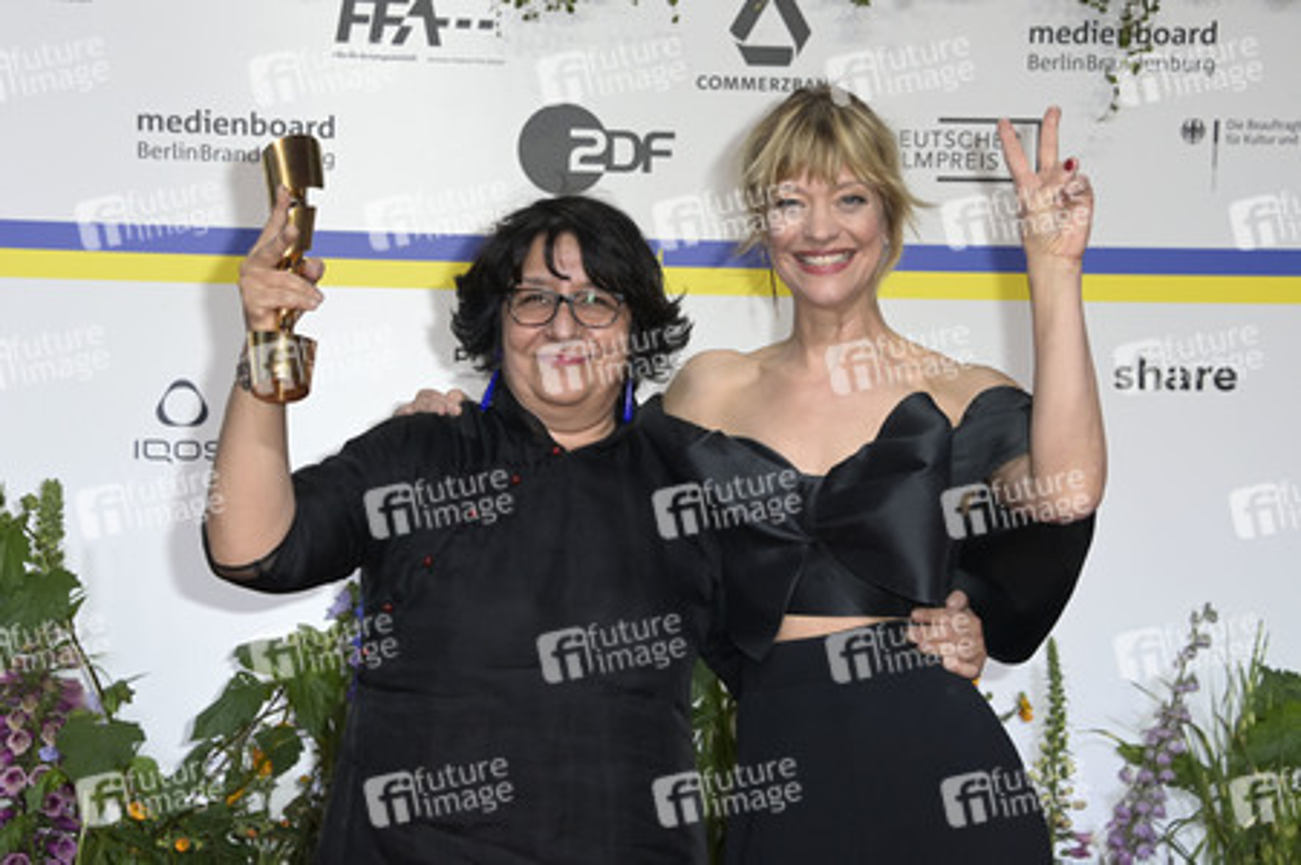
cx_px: 650
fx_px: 2817
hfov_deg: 26.0
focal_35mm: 78
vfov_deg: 17.5
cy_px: 432
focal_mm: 78
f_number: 6.3
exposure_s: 1/250
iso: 800
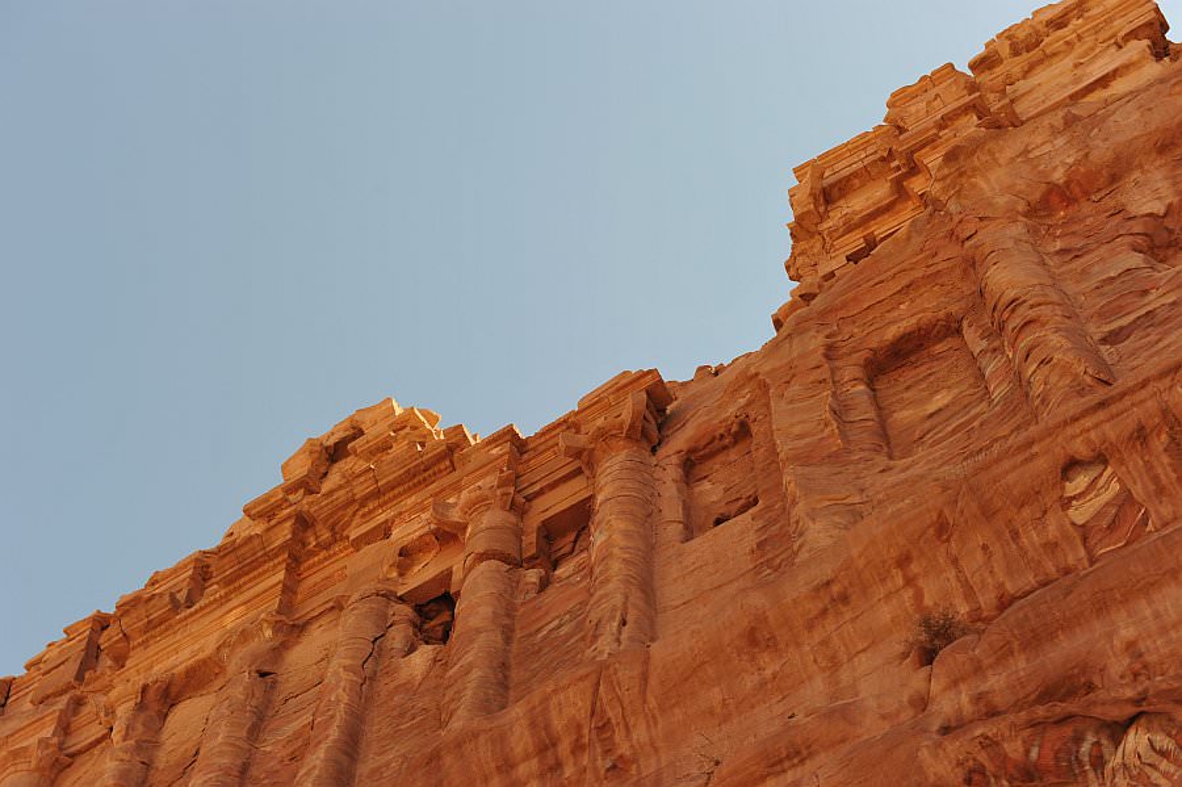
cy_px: 394
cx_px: 591
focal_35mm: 60
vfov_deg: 22.6
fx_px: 1969
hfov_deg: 33.4
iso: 200
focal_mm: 60
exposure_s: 1/250
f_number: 8
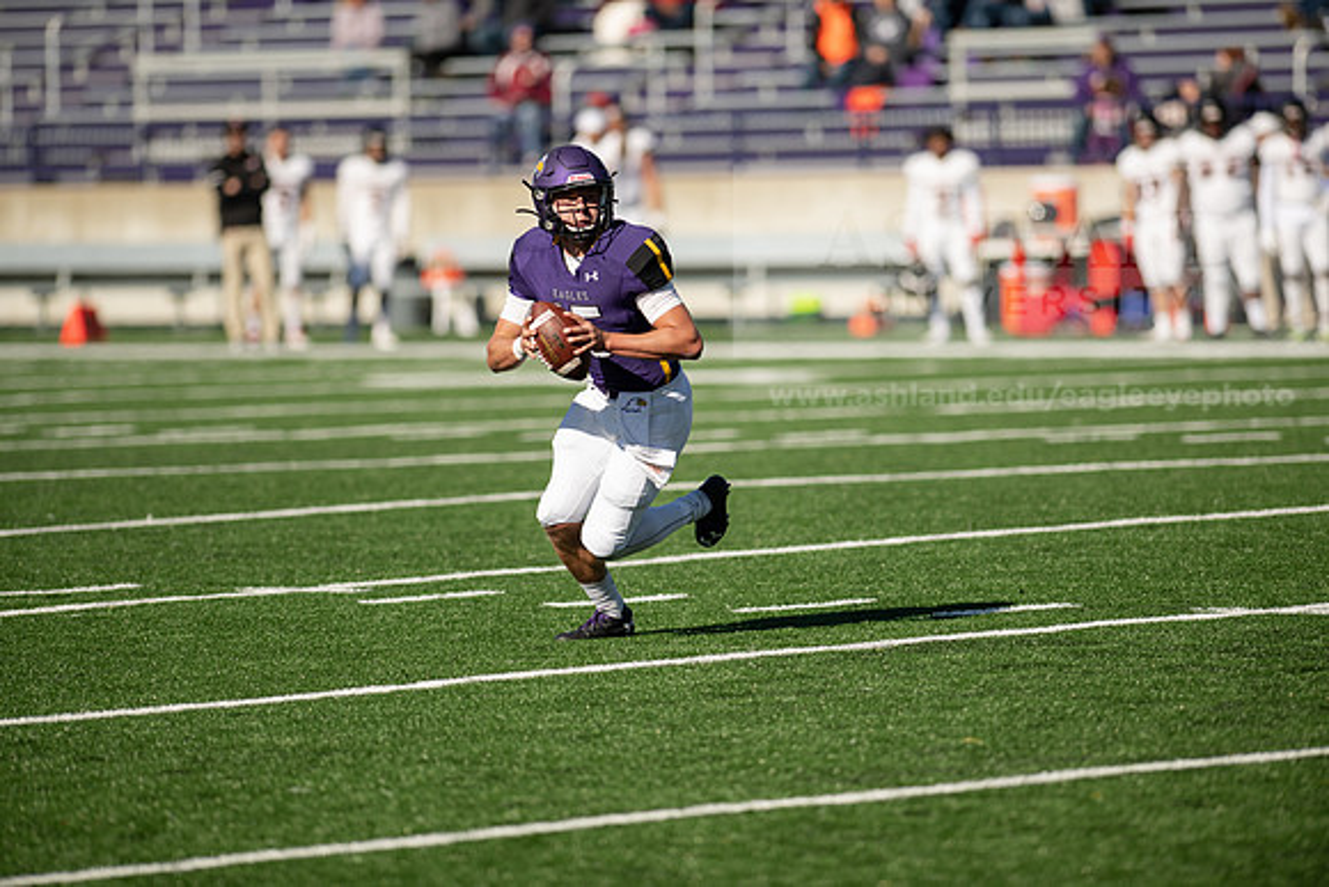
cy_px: 444
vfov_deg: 4.6
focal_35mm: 300
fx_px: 11077
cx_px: 664
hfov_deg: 6.9
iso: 160
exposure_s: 1/2500
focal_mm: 300
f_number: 3.2
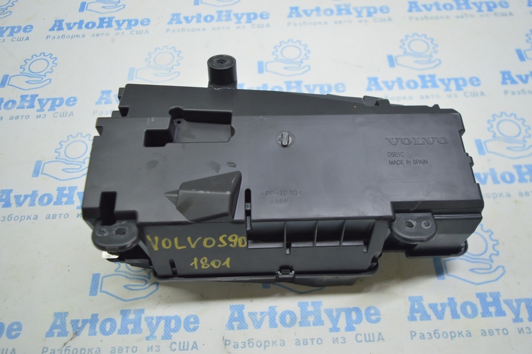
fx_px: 465
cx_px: 266
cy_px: 177
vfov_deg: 41.6
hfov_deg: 59.5
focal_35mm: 32
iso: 400
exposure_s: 1/40
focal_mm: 21
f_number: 3.8
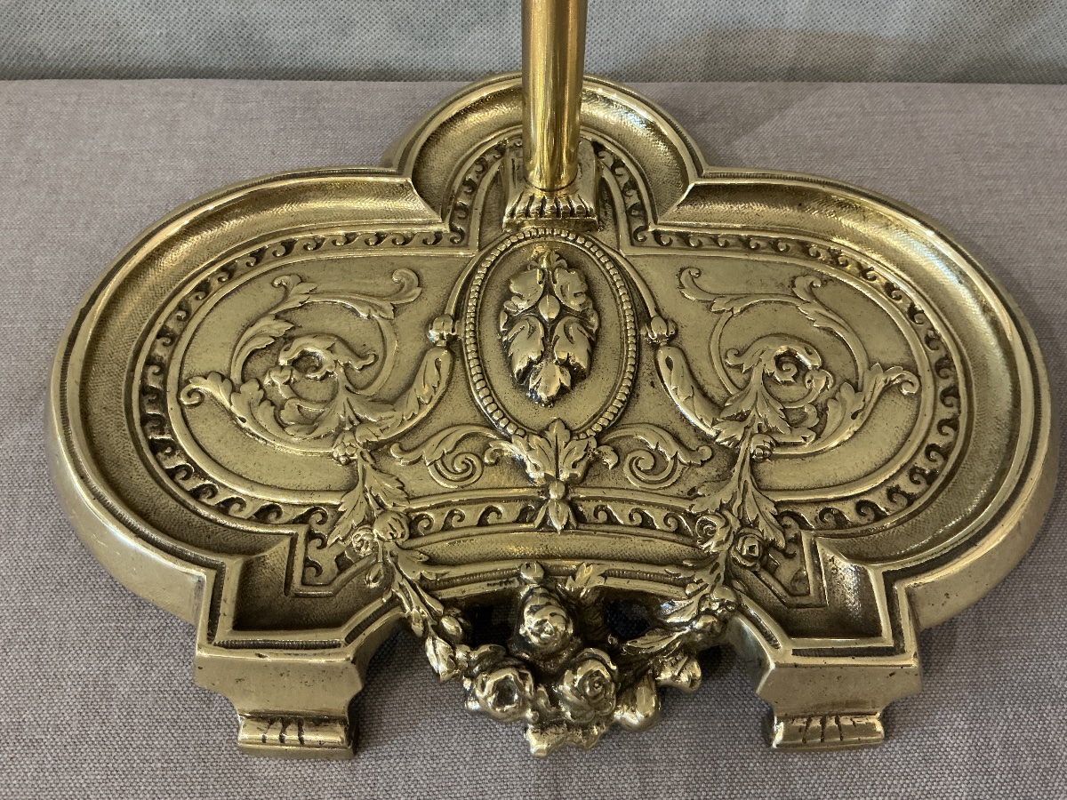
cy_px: 400
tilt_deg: -60.7
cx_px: 534
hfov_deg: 63.4
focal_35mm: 28
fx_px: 863
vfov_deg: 49.7
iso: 200
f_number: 1.8
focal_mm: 3
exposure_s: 1/33
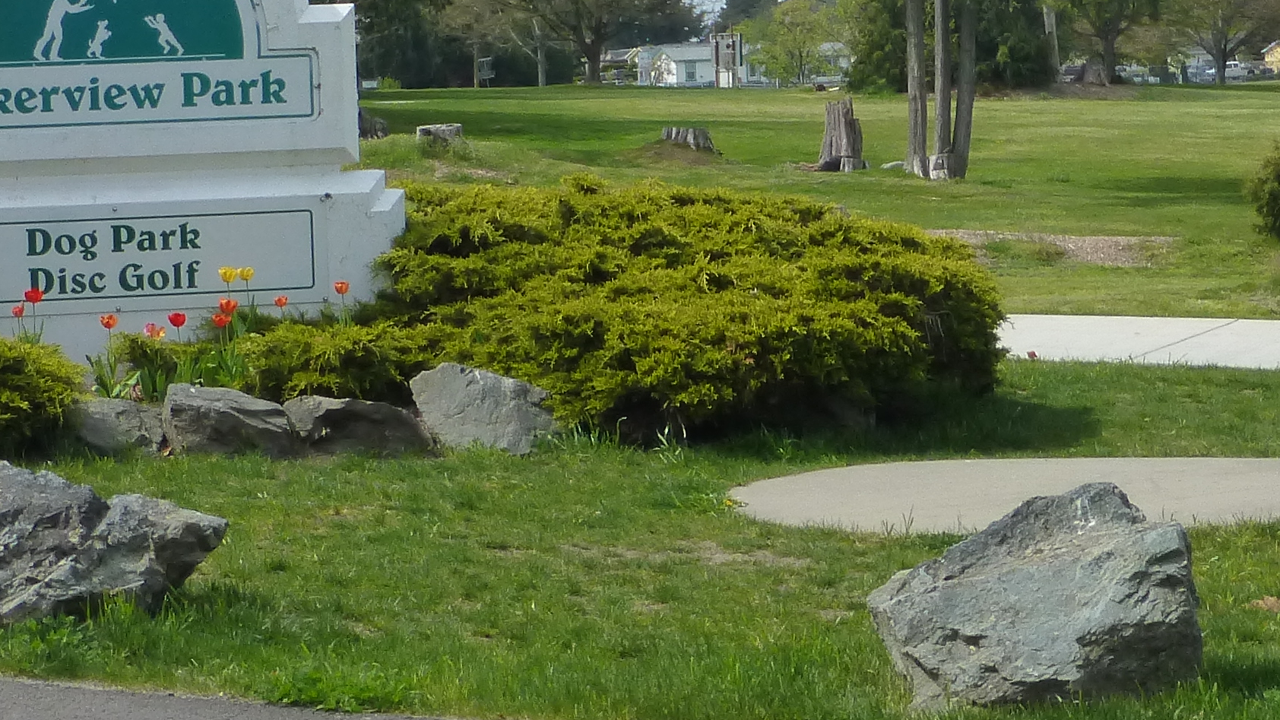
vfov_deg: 9.6
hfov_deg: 17.4
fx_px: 4174
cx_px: 752
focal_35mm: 123
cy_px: -276
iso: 160
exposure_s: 1/1600
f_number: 4.1
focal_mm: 7.9
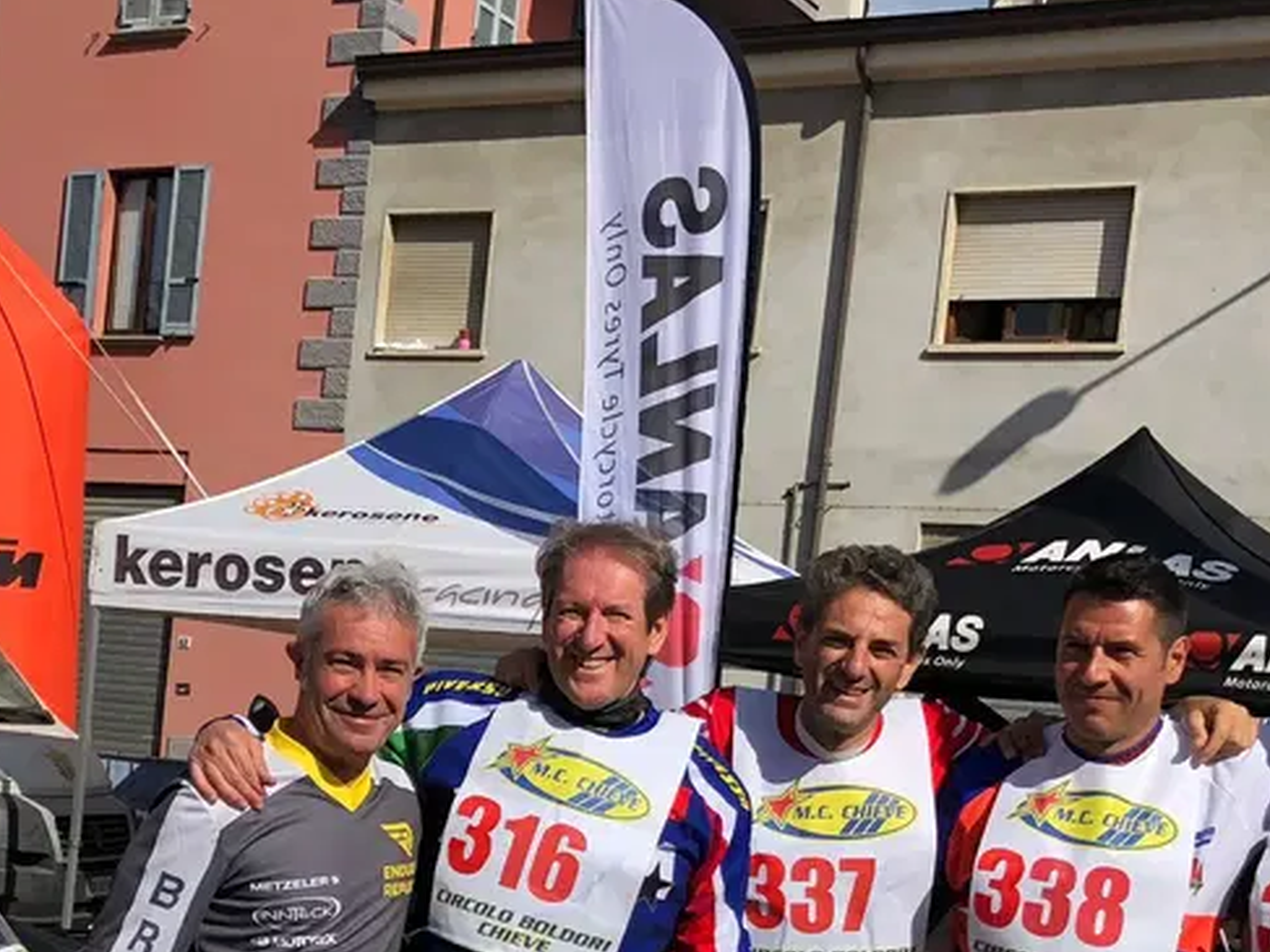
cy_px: 1022
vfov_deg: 20.4
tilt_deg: -3.9
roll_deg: -5.5
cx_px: 334
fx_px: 2531
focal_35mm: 69
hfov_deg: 27.8
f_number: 1.8
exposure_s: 1/2825
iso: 20
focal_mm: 3.99
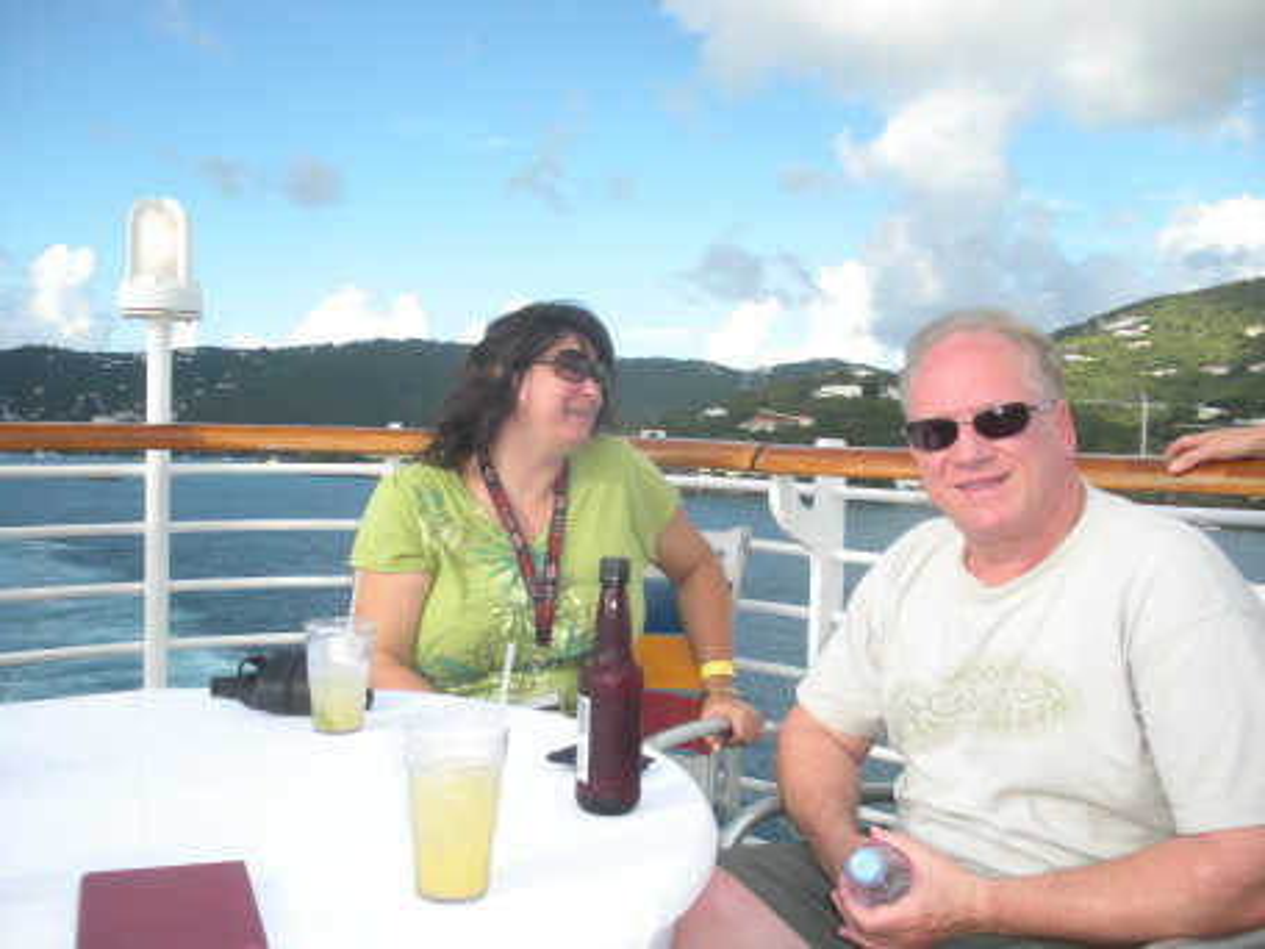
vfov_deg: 39.7
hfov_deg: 51.4
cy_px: 474
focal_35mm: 36
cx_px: 632
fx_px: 1316
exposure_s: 1/392
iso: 88
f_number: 3.5
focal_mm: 6.3
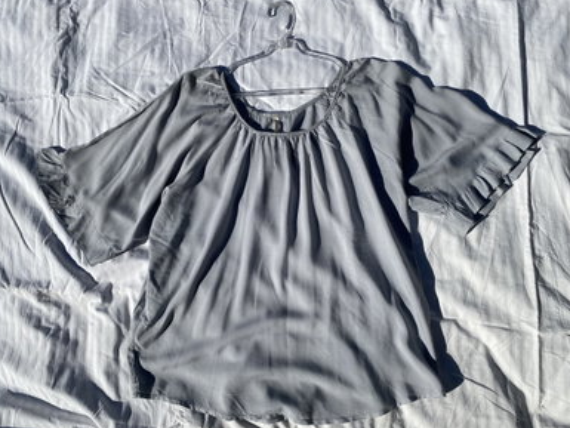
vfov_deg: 51.4
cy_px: 218
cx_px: 286
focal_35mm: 27
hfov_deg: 65.3
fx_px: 445
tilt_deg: -72.6
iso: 32
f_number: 1.8
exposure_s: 1/8197
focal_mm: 4.25
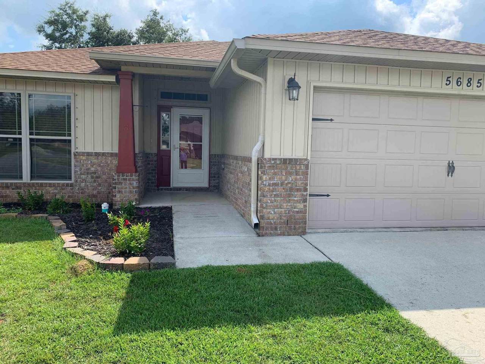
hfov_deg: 67.3
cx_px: 242
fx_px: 364
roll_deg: -2.0
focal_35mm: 26
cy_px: 182
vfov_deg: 53.1
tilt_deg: -3.4
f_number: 1.8
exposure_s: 1/1032
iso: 25
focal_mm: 4.25
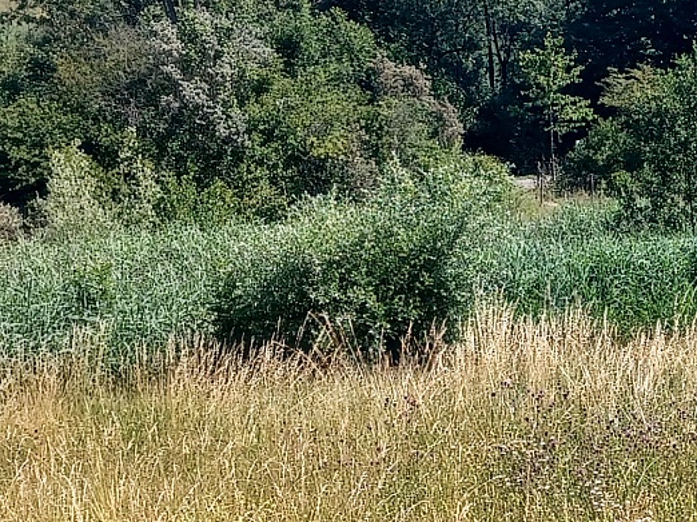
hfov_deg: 20.0
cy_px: 335
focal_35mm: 92
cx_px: 843
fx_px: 1852
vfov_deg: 16.0
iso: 32
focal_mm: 4.6
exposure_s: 1/412
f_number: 1.8
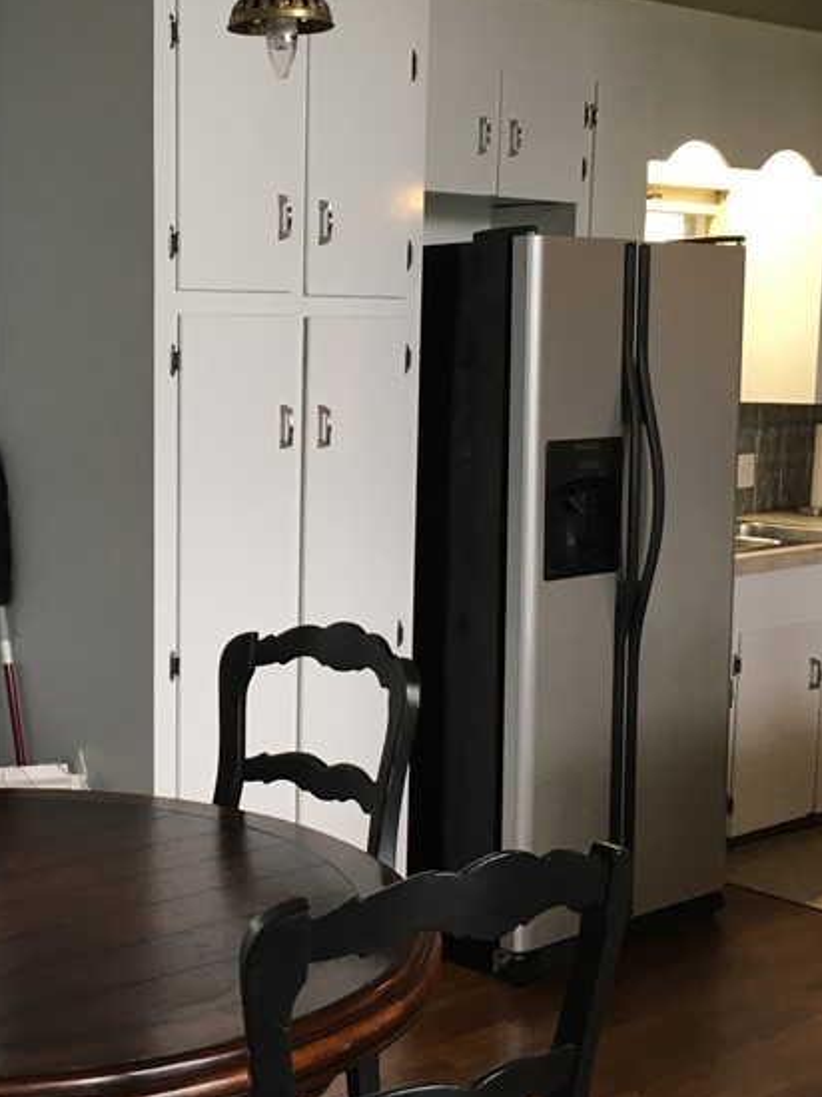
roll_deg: +0.3
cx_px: 168
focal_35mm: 54
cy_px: 596
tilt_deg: -8.3
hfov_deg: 26.5
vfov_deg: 35.5
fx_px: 1711
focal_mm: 4.15
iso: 32
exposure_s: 1/33
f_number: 2.2
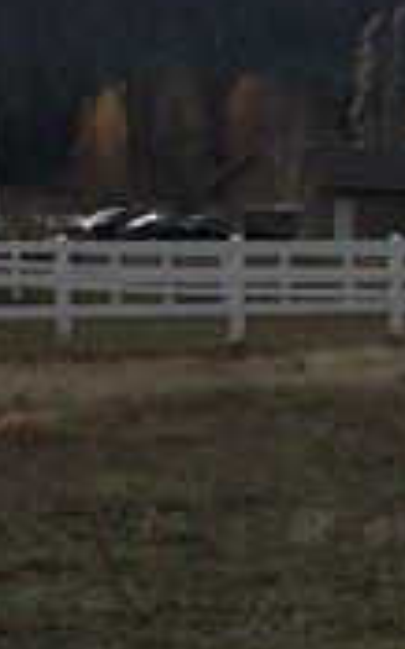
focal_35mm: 180
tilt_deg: -2.3
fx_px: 3187
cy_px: 393
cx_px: 751
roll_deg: -1.2
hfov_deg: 7.1
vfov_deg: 11.6
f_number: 2.2
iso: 25
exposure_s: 1/2564
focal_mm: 4.15
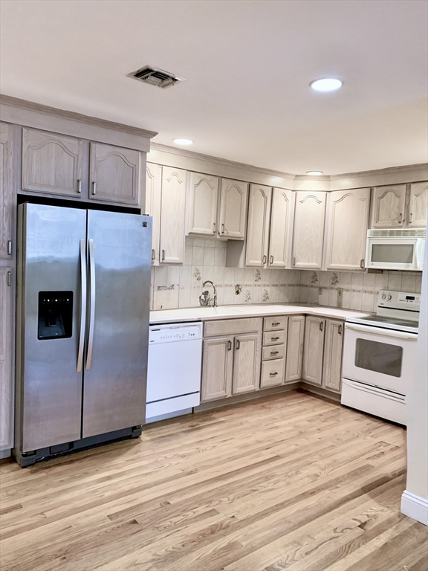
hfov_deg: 53.1
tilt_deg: -4.7
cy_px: 286
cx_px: 214
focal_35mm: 26
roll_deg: -3.4
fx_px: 429
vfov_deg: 67.3
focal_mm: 4.25
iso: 200
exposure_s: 1/60
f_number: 1.8
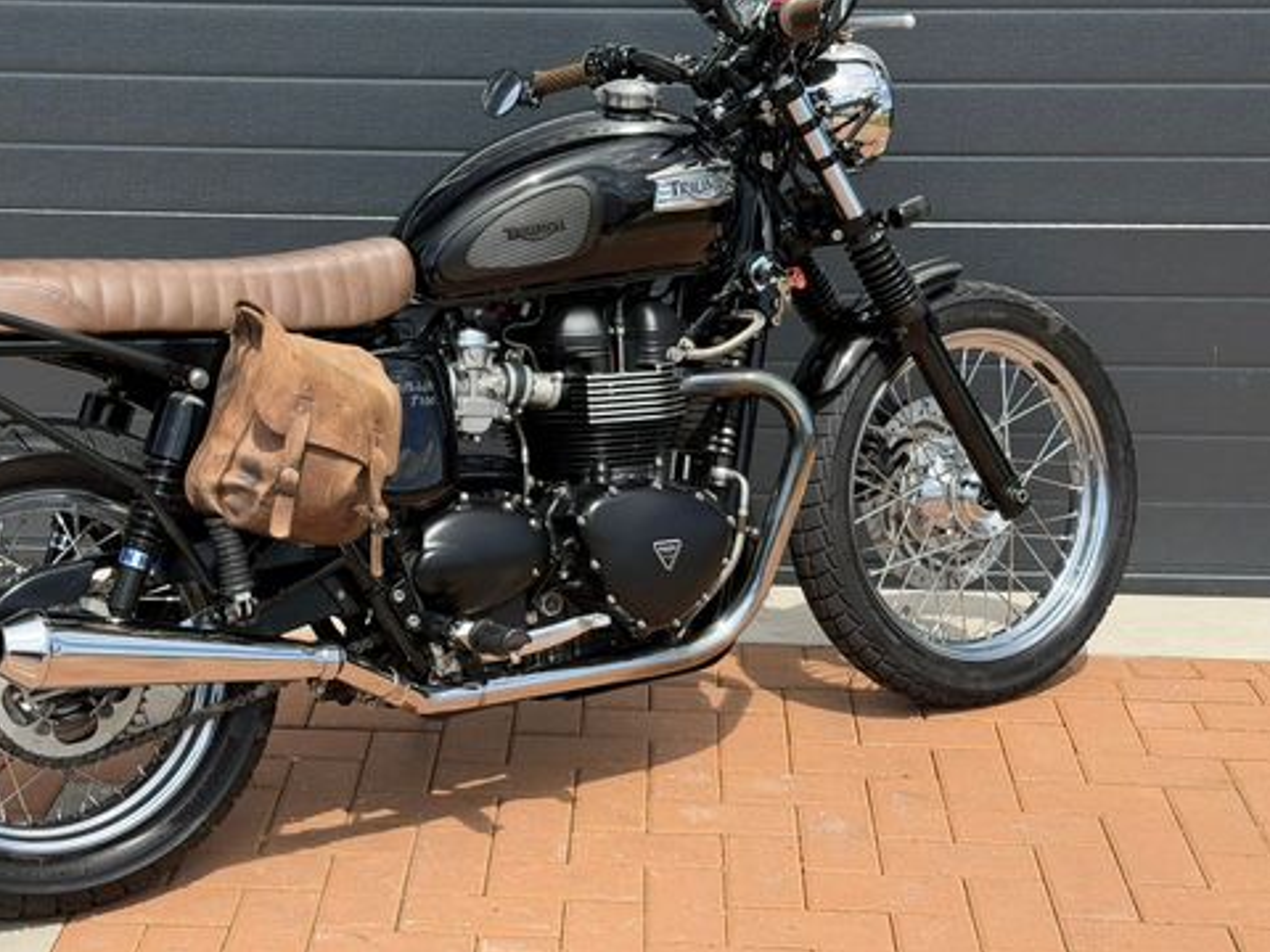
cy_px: 495
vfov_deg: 22.9
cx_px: 484
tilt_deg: -15.6
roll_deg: -0.3
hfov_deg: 30.2
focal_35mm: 64
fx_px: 2348
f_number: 1.78
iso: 64
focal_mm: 6.76
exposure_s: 1/2342
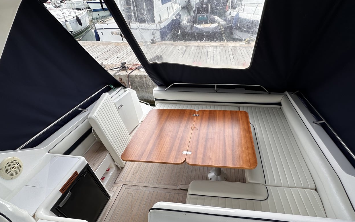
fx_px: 174
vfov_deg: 64.1
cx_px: 195
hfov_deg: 90.8
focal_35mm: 18
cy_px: 138
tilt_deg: -39.7
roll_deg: +1.7
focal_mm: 2.22
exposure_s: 1/240
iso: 40
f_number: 2.2
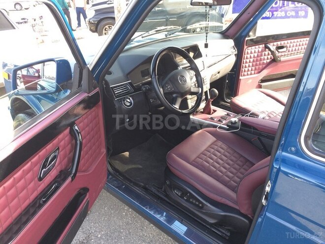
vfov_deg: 48.2
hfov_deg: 61.7
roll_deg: +2.1
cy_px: 122
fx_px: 272
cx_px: 162
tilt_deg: -27.7
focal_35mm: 29
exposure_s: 1/100
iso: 50
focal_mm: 4.15
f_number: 2.2
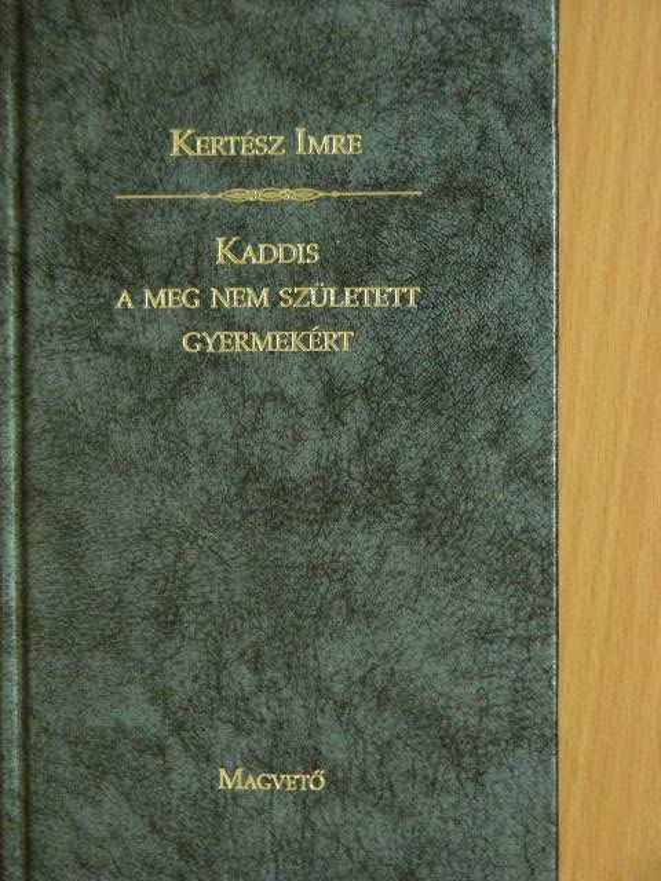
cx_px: 330
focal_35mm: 99
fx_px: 2521
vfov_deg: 19.8
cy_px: 440
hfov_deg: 14.9
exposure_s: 1/15
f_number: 3.5
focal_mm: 16.5
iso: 276
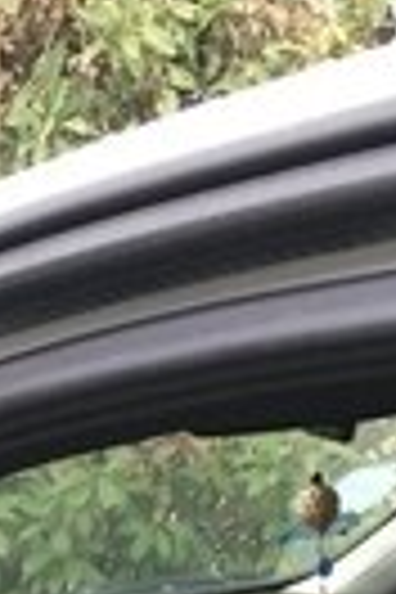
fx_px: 1864
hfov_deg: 12.0
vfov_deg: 15.7
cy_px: 1048
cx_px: 22
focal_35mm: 113
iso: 64
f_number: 2.2
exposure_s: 1/33
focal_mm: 4.15
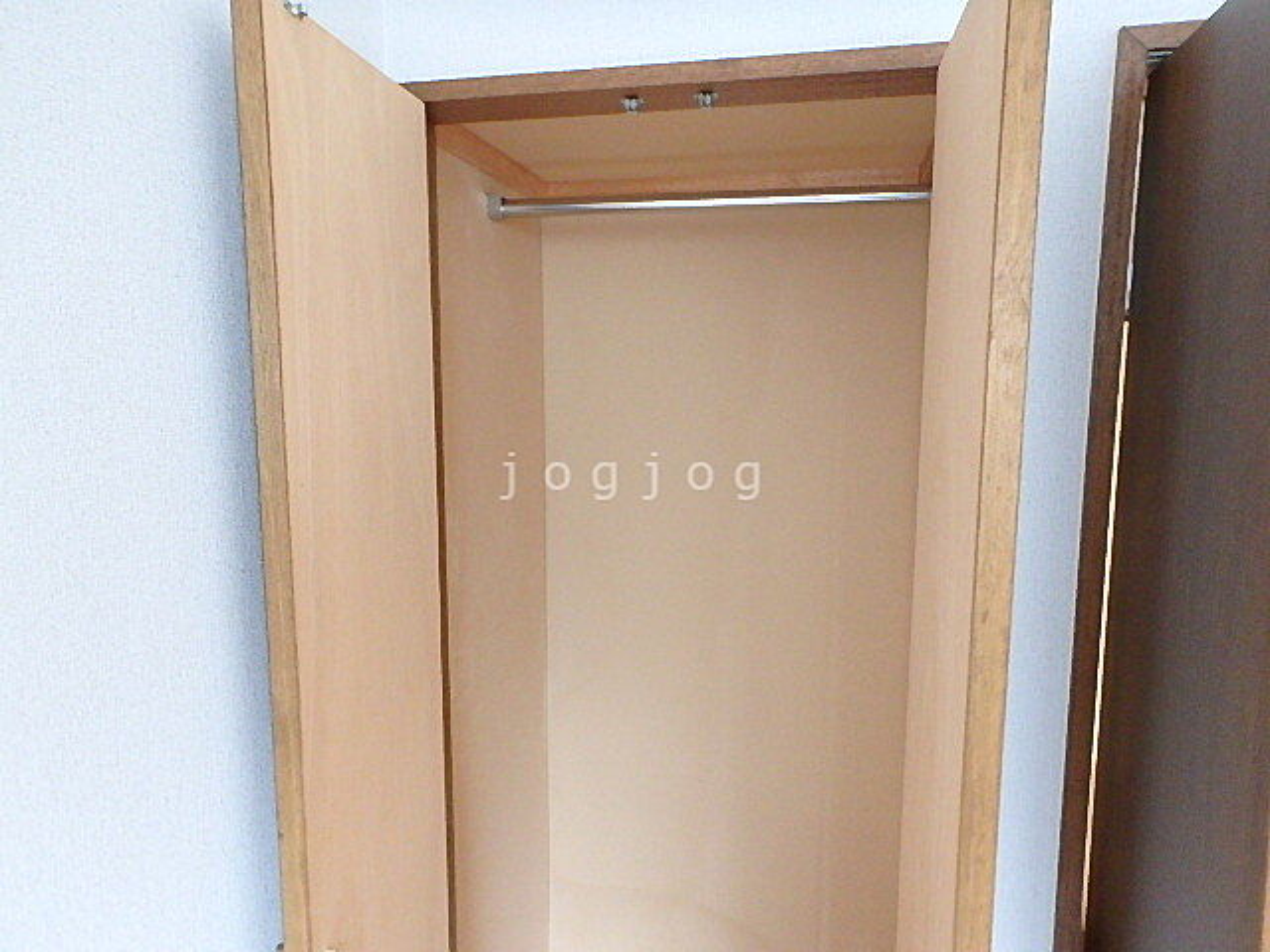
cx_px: 635
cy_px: 476
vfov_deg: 63.4
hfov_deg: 79.0
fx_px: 770
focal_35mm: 21
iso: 800
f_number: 3.5
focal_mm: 3.7
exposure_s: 1/30
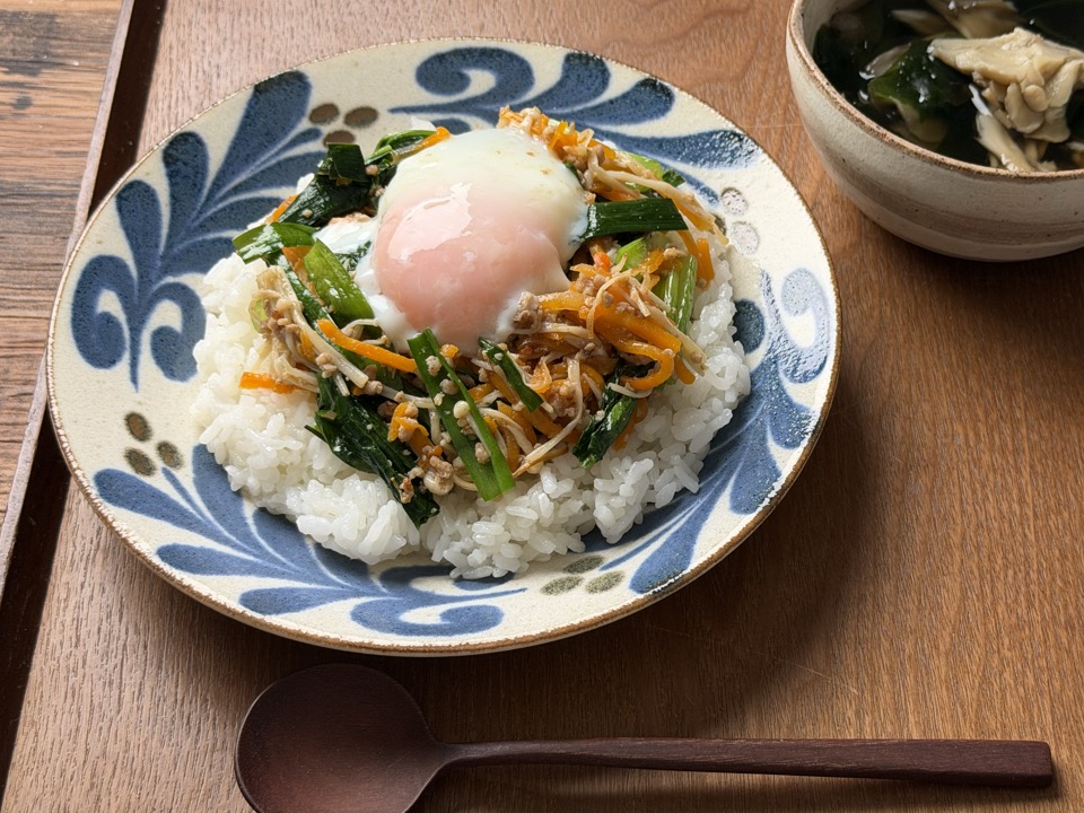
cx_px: 649
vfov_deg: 24.4
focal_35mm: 60
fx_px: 1879
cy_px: 362
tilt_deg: -52.3
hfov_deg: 32.1
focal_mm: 6.76
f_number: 1.78
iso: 100
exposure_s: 1/50
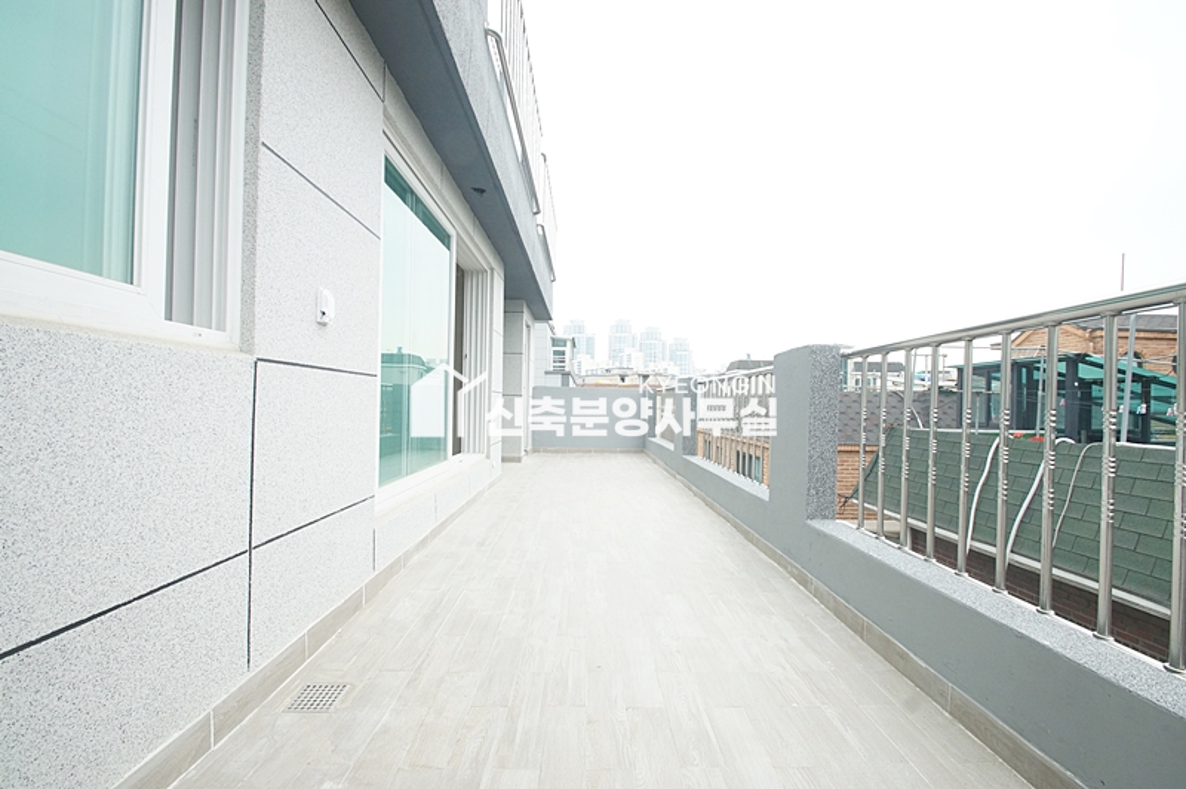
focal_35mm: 16
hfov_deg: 95.0
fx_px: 543
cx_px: 593
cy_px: 394
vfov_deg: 72.0
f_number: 9
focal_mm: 11
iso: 800
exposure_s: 1/50
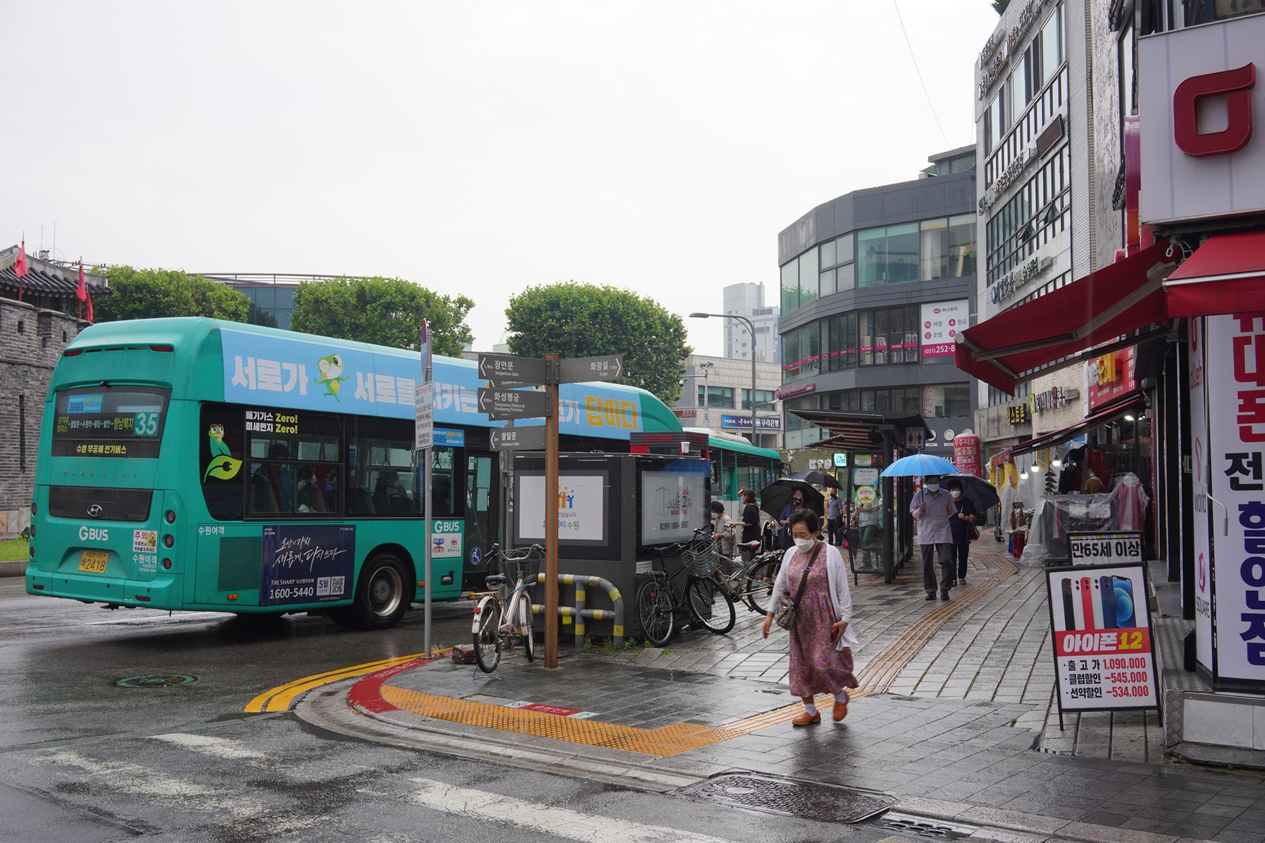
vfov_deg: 37.9
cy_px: 422
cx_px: 632
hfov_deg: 54.4
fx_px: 1230
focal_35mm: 35
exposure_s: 1/100
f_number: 16
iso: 400
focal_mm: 35
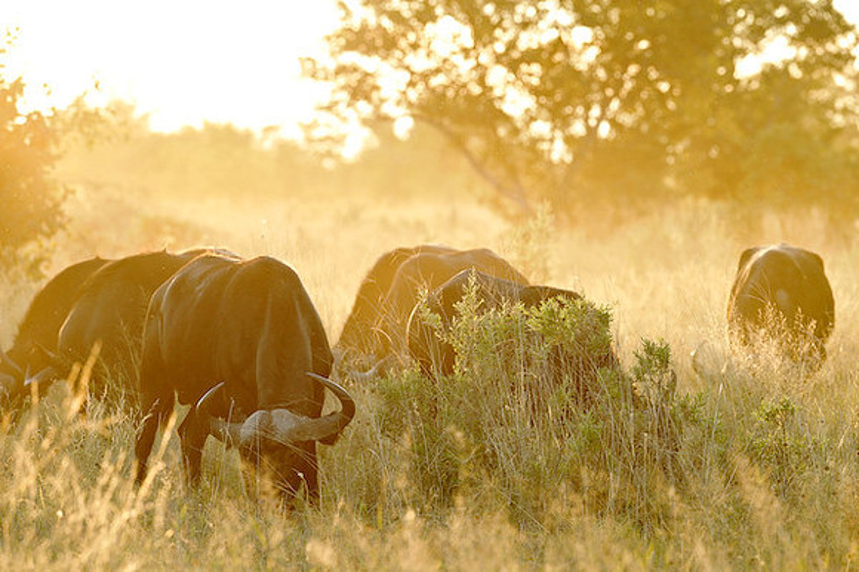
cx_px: 430
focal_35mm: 300
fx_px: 7154
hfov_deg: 6.9
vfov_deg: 4.6
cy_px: 286
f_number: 5.6
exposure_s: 1/250
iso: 800
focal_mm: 300
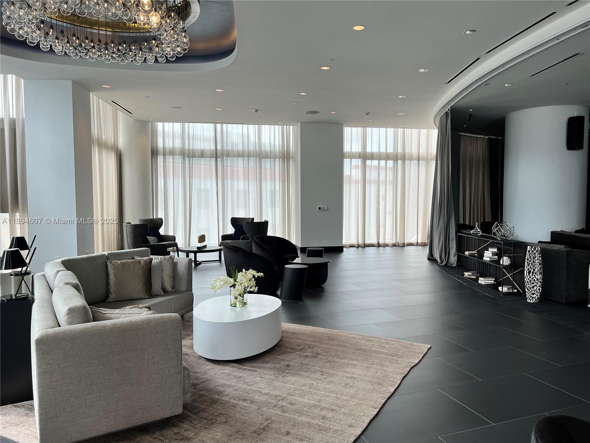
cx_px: 295
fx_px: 443
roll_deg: +0.5
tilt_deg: -2.7
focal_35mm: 26
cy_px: 222
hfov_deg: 67.3
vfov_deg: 53.1
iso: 40
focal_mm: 5.7
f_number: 1.5
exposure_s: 1/120
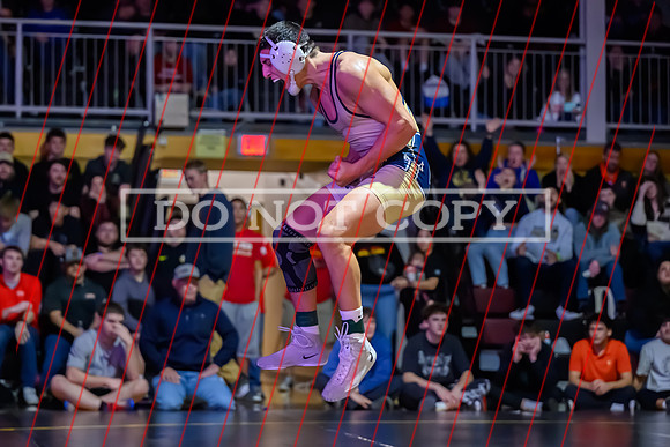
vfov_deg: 13.0
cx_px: 294
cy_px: 218
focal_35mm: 105
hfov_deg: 19.4
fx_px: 1958
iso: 16000
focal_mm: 92
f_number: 2.8
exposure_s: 1/640
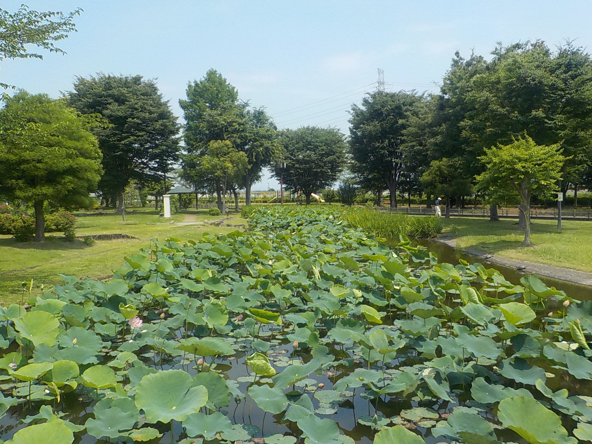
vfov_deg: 45.4
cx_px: 297
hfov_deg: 58.4
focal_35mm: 31
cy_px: 229
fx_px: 530
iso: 125
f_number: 3.3
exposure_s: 1/1250
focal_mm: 4.1
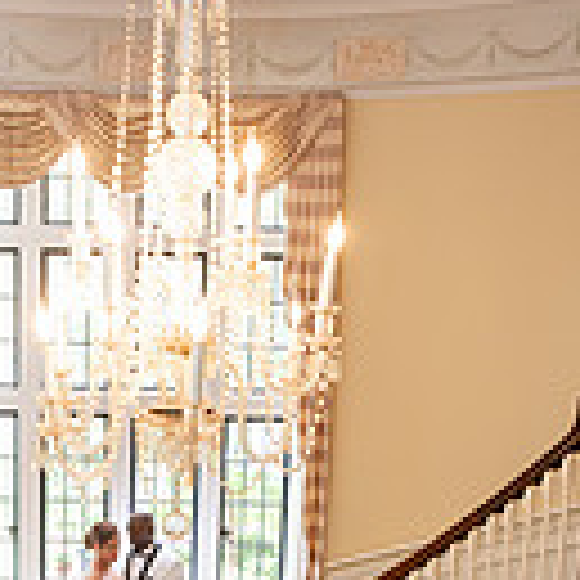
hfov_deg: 24.9
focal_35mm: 68
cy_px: 589
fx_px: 1289
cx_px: 108
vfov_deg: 24.2
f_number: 2.8
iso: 1000
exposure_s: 1/125
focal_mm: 23
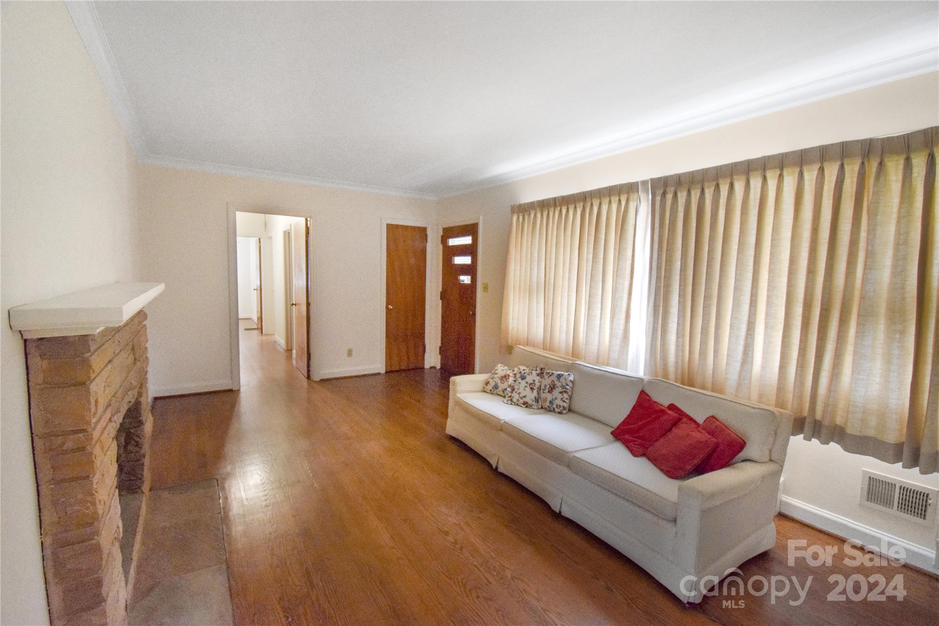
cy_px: 313
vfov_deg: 77.3
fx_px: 391
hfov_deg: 100.4
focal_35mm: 15
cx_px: 470
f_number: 4.5
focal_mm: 10
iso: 2200
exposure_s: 1/60
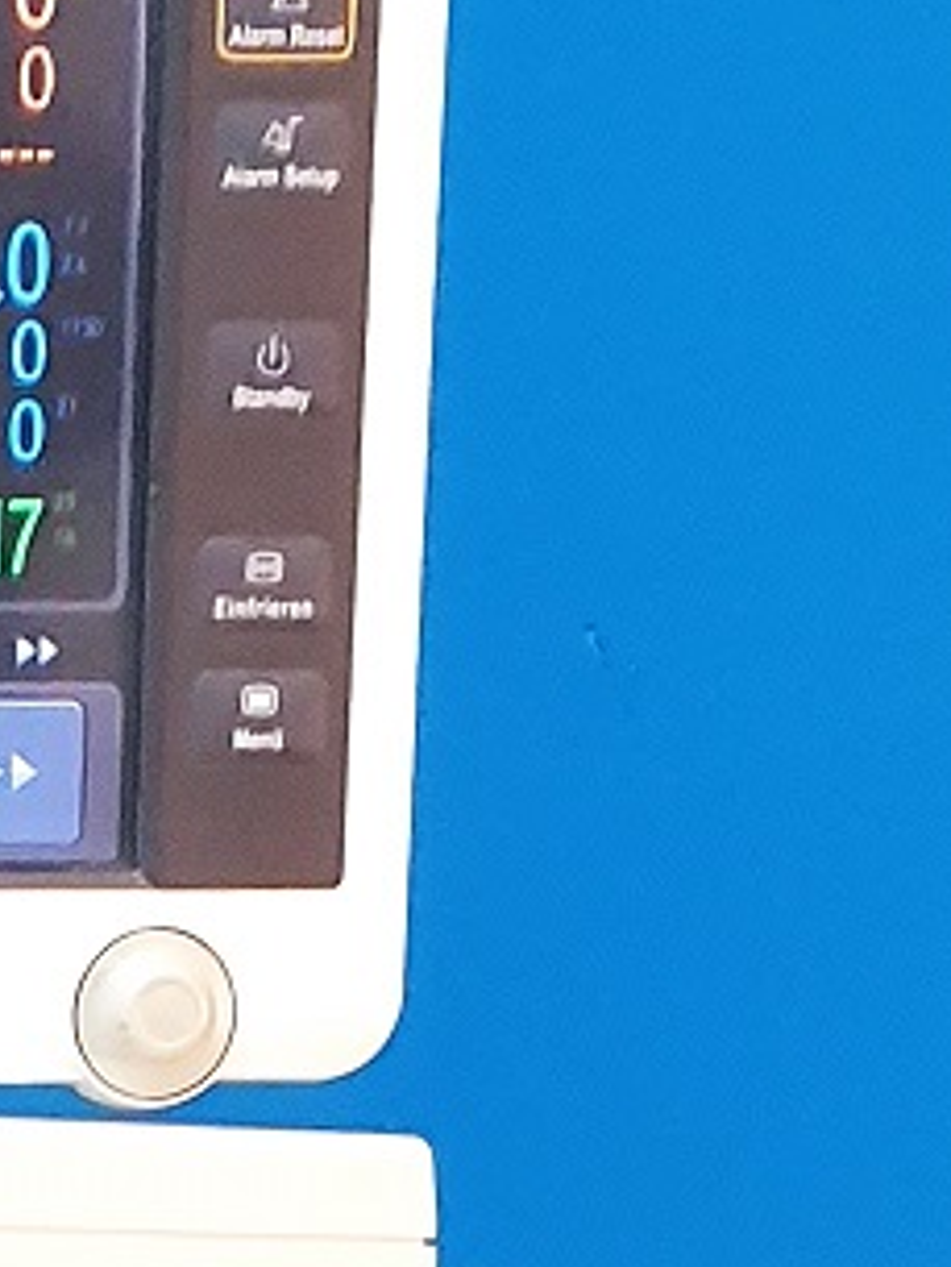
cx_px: -698
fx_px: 6296
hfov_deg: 8.4
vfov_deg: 9.6
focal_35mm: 172
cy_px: 3427
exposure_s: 1/50
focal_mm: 4.3
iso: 320
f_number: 2.4
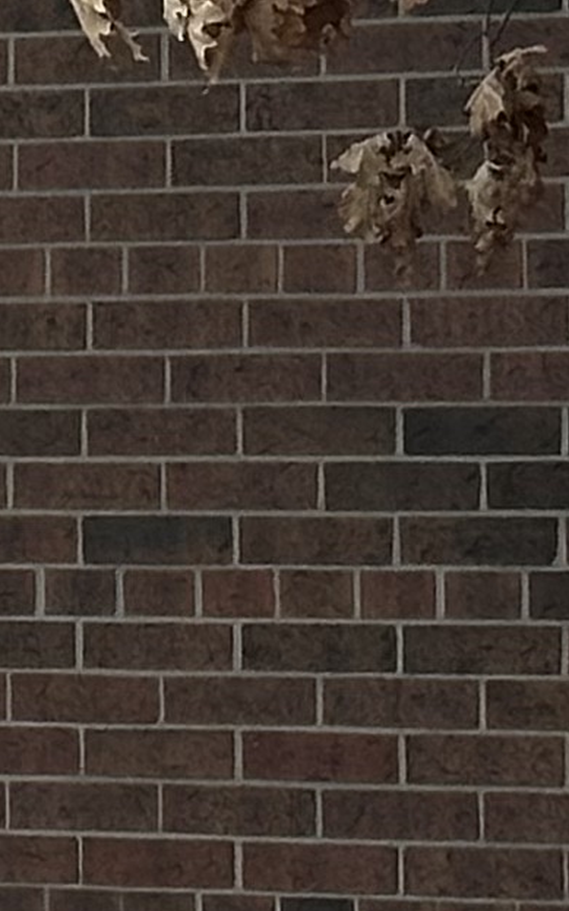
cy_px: 287
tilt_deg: +2.0
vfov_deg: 6.4
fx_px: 8184
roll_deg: +0.2
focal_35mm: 330
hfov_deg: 3.8
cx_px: -1359
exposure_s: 1/350
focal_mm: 6.86
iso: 64
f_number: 1.78
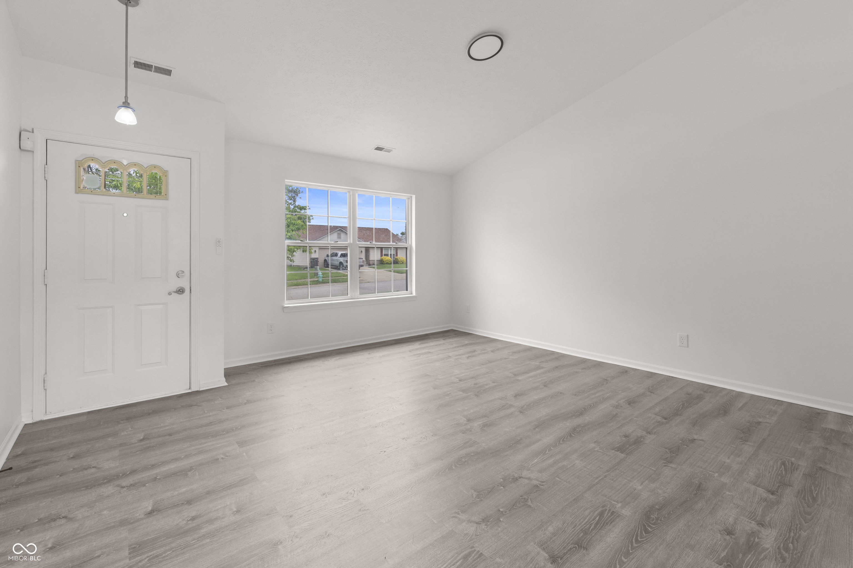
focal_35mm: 15
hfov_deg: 100.4
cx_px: 426
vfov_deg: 77.3
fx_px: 355
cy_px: 284
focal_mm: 10
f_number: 9
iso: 250
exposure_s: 1/13
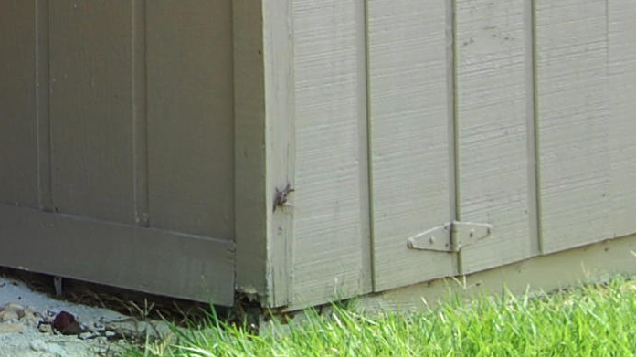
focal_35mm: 176
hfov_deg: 11.7
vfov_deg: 6.7
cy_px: -278
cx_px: -293
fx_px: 2967
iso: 200
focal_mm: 26
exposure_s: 1/160
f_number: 6.3
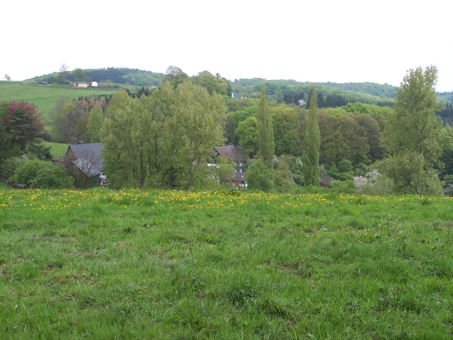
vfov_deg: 24.8
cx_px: 226
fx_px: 772
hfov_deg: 32.7
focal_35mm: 59
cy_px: 170
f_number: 3.2
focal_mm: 9.8
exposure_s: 1/180
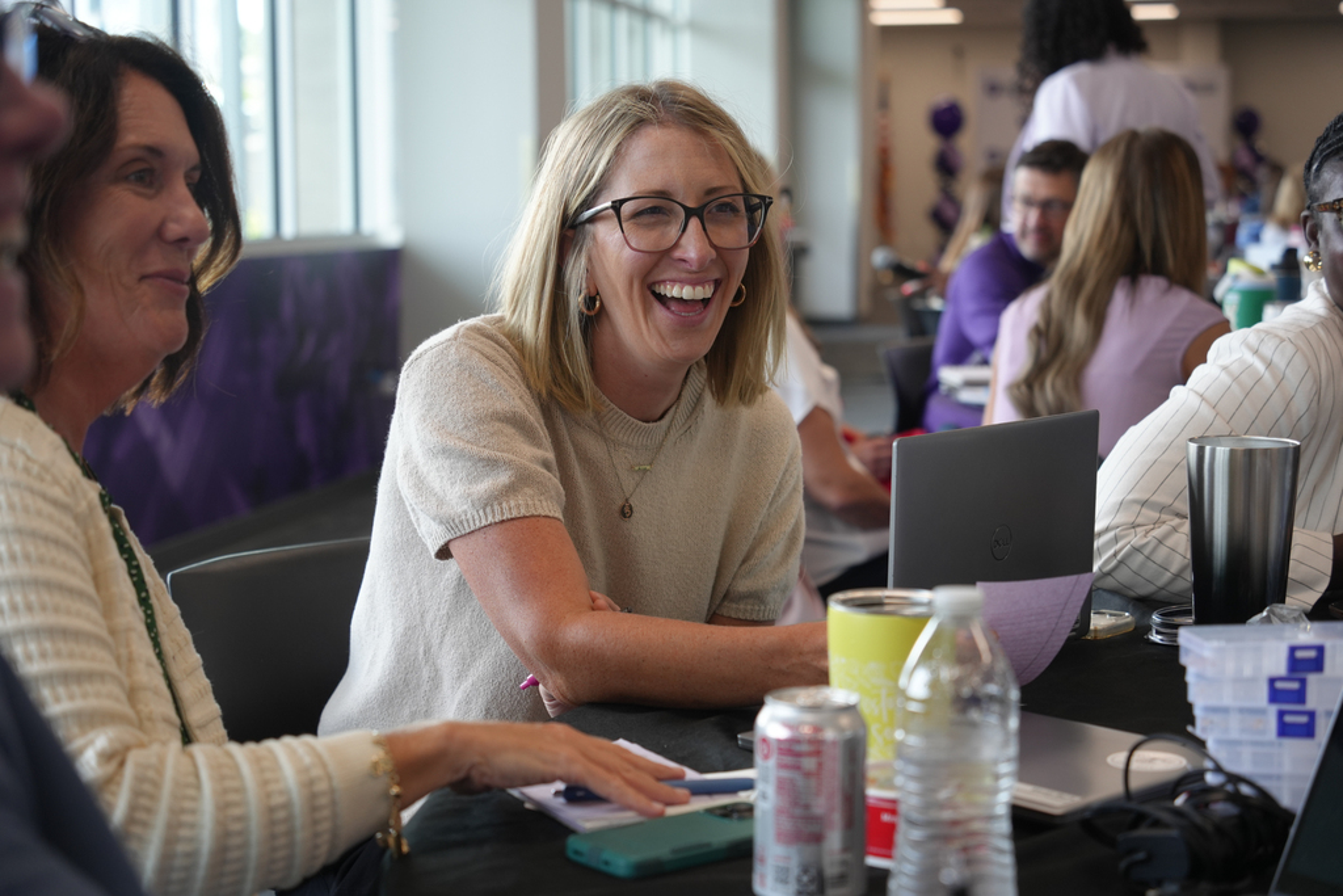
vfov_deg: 21.6
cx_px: 672
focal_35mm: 63
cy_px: 448
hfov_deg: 31.9
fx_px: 2350
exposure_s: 1/160
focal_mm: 63
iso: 500
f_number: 4
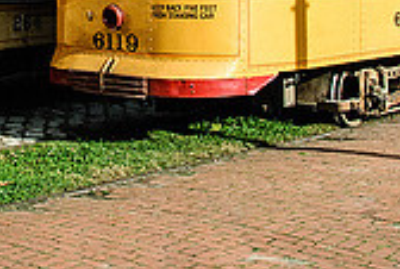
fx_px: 1036
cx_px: 40
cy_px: -117
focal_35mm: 93
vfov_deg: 14.0
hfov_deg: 21.4
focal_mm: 18
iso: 400
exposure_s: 1/500
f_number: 8
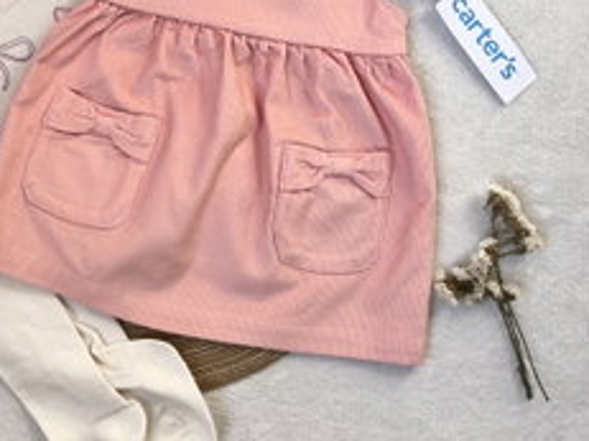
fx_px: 765
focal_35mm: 45
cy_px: 112
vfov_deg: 31.6
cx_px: 92
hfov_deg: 39.9
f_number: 1.6
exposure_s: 1/159
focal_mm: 5.1
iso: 40
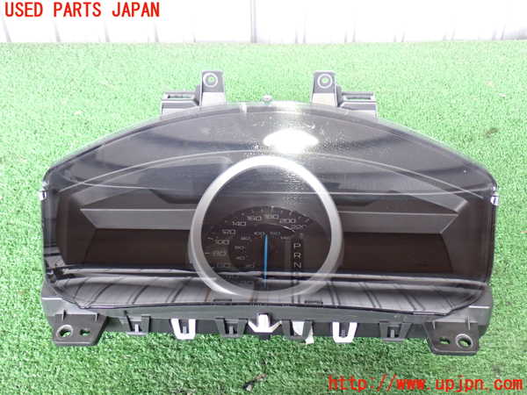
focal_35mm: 38
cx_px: 264
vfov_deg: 37.7
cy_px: 198
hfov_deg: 49.0
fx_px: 579
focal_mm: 6.83
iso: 640
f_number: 2.7
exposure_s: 1/40
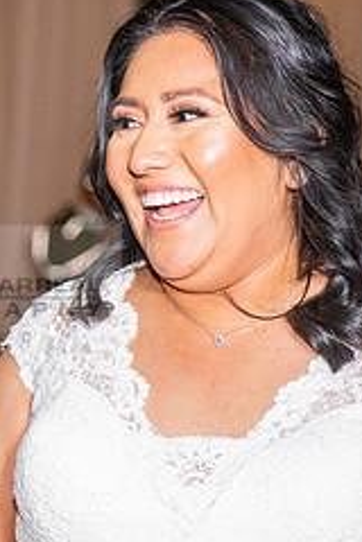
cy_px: 279
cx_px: -70
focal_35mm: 169
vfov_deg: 12.2
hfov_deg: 8.0
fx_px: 2549
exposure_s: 1/160
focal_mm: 70
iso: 1600
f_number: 4
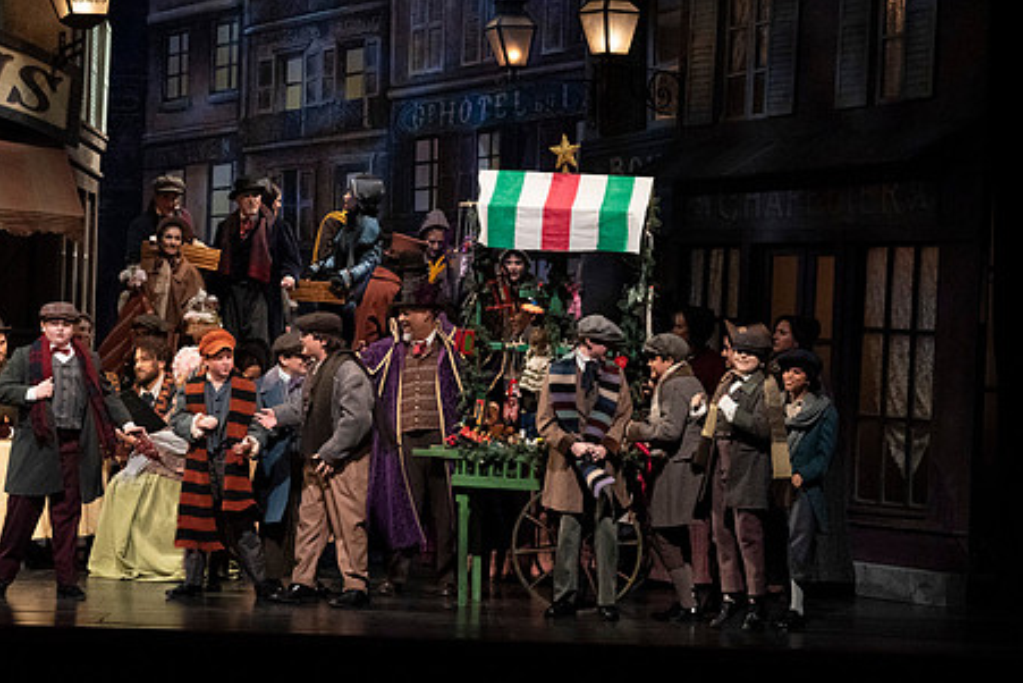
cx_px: 524
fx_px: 3951
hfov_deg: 14.8
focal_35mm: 139
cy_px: 287
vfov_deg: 9.9
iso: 16000
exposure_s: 1/400
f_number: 11
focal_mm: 108
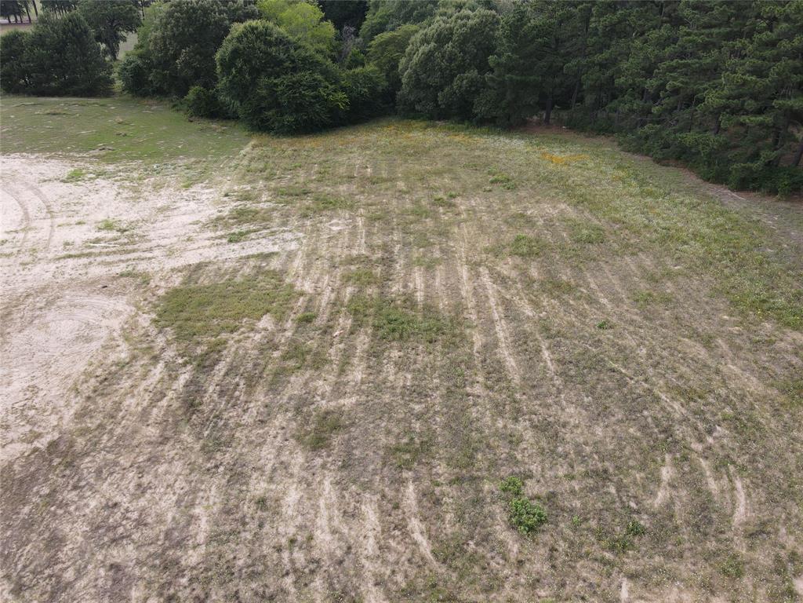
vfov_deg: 56.8
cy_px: 302
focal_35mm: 24
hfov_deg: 71.6
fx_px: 557
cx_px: 402
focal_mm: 4.5
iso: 100
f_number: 2.8
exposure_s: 1/120
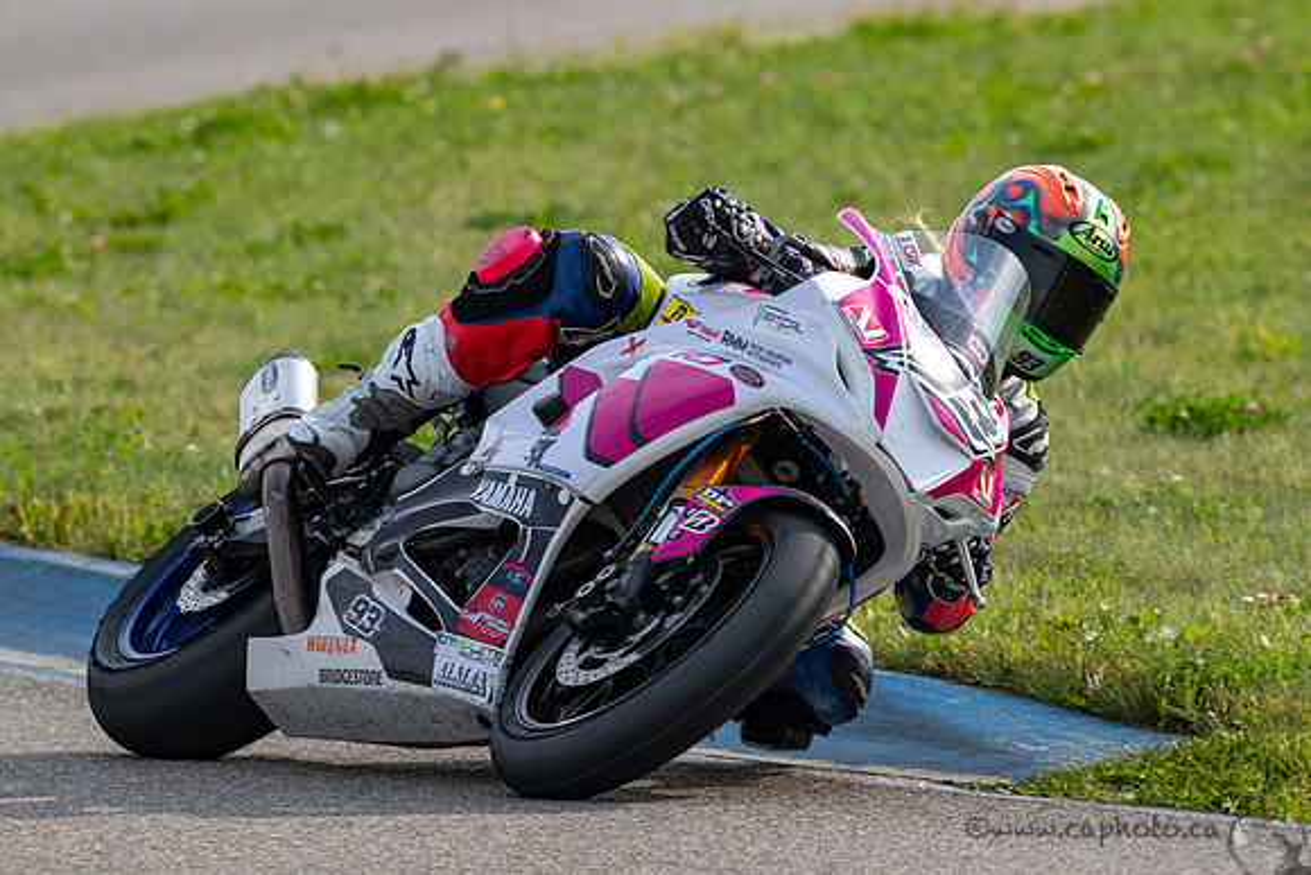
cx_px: 750
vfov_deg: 2.0
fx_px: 24991
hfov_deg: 3.0
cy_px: 375
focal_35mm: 686
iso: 640
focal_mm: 600
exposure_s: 1/1250
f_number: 10
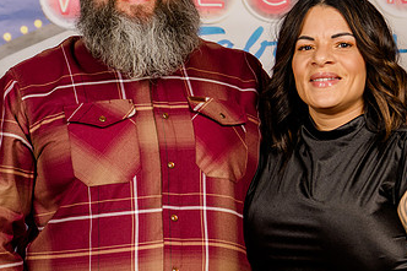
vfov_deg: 8.6
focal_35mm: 160
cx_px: 316
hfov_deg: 12.8
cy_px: 187
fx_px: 1808
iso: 250
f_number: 4
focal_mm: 68
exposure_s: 1/125
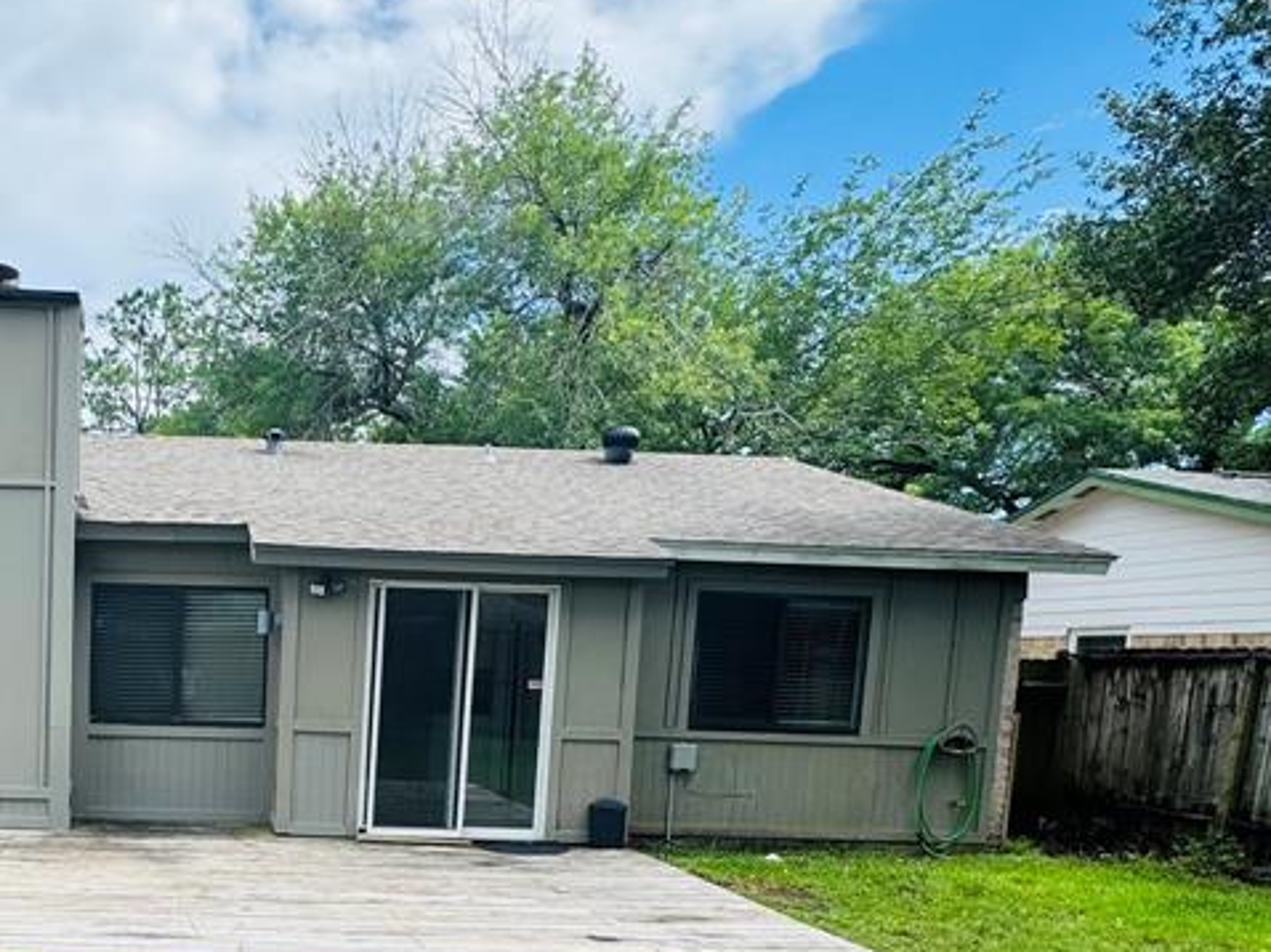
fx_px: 1101
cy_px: 769
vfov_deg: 44.4
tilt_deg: -5.4
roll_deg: -1.9
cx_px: 170
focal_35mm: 30
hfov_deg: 53.8
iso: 40
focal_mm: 2.22
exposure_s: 1/687
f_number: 2.2
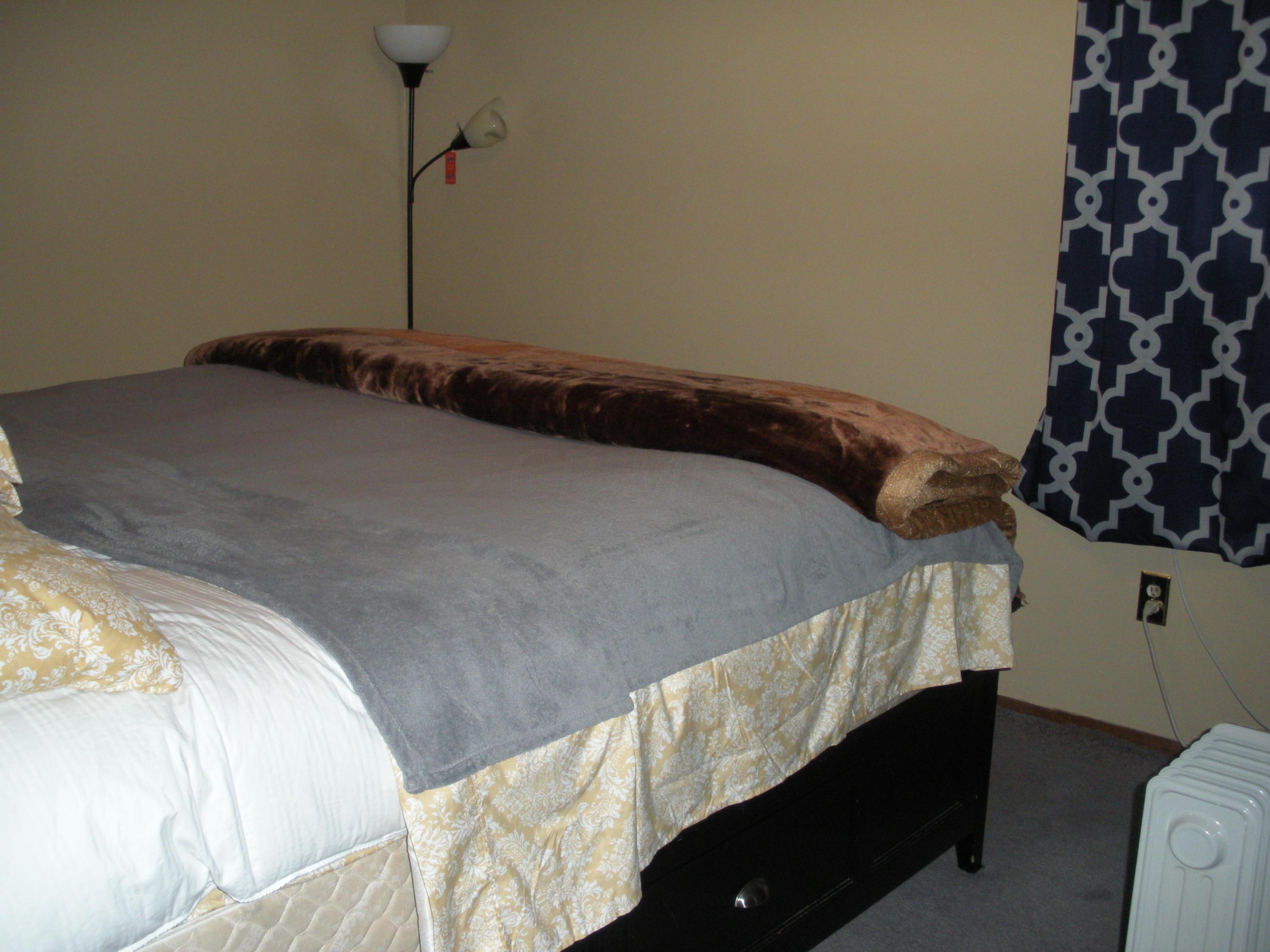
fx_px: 1321
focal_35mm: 36
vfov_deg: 39.7
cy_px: 476
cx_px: 635
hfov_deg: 51.4
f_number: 3.5
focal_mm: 6.3
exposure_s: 1/60
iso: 219
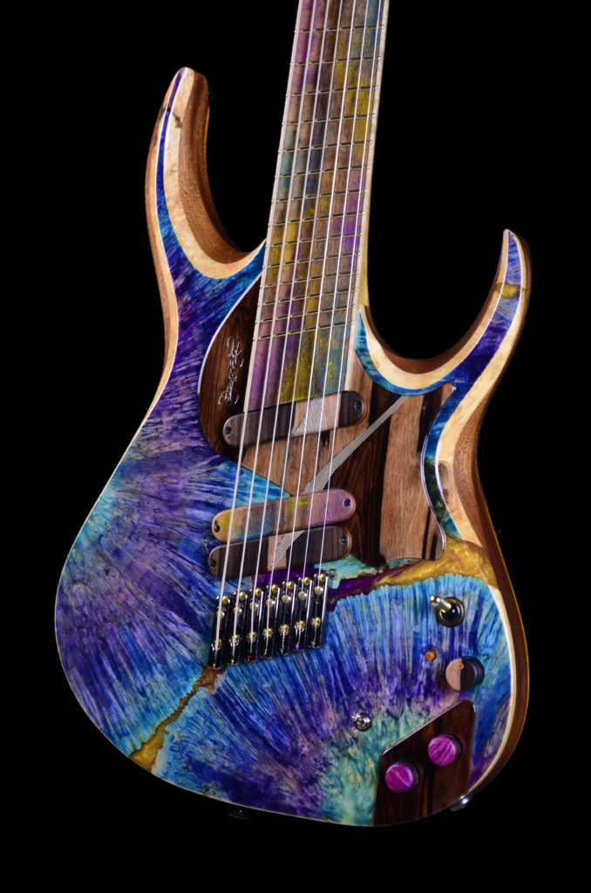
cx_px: 296
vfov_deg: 24.7
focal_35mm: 82
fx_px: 2041
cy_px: 446
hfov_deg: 16.5
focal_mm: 55
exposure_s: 1/20
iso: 320
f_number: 6.3
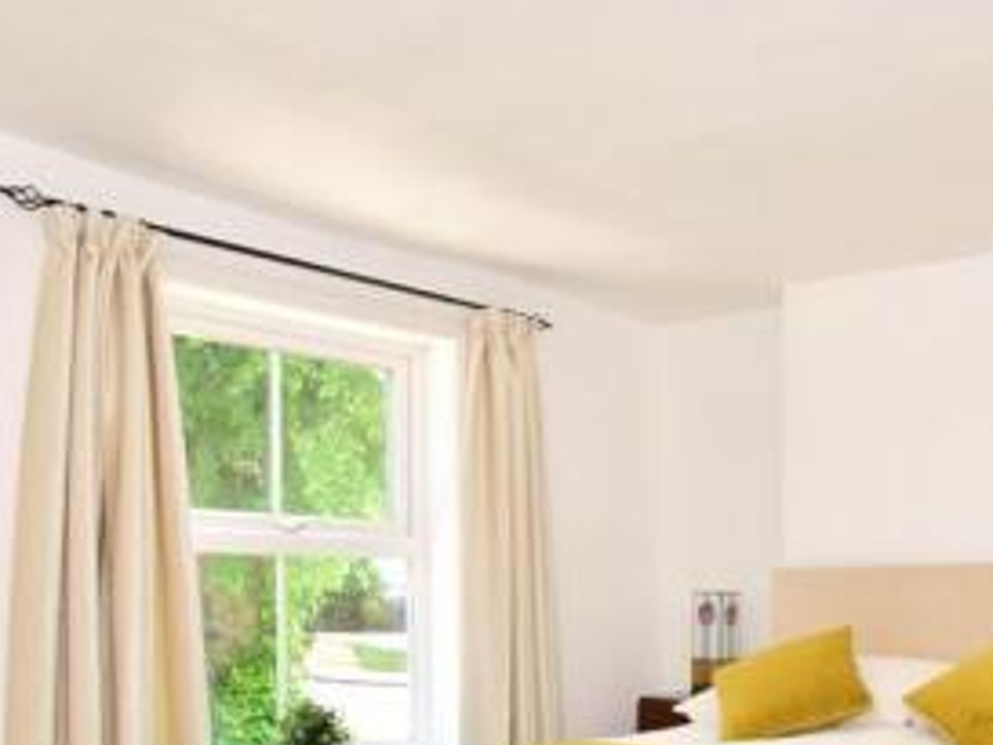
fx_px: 1095
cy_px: 605
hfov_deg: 46.8
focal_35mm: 38
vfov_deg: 36.2
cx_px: 757
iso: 400
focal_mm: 11
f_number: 8
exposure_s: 1/60
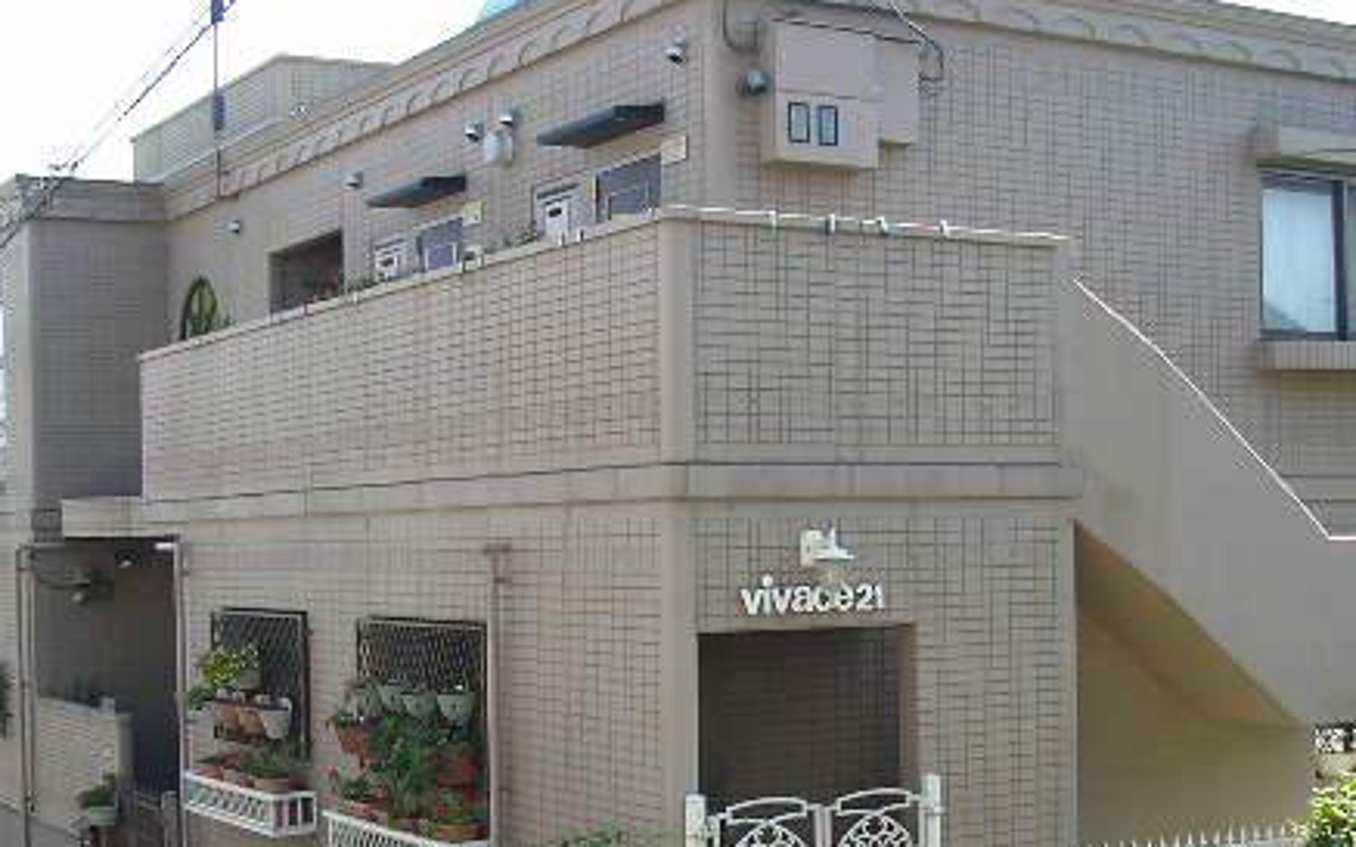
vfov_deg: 21.9
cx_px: 686
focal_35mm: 59
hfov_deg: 34.6
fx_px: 2180
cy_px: 568
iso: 50
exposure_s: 1/140
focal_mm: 5.8
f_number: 4.1
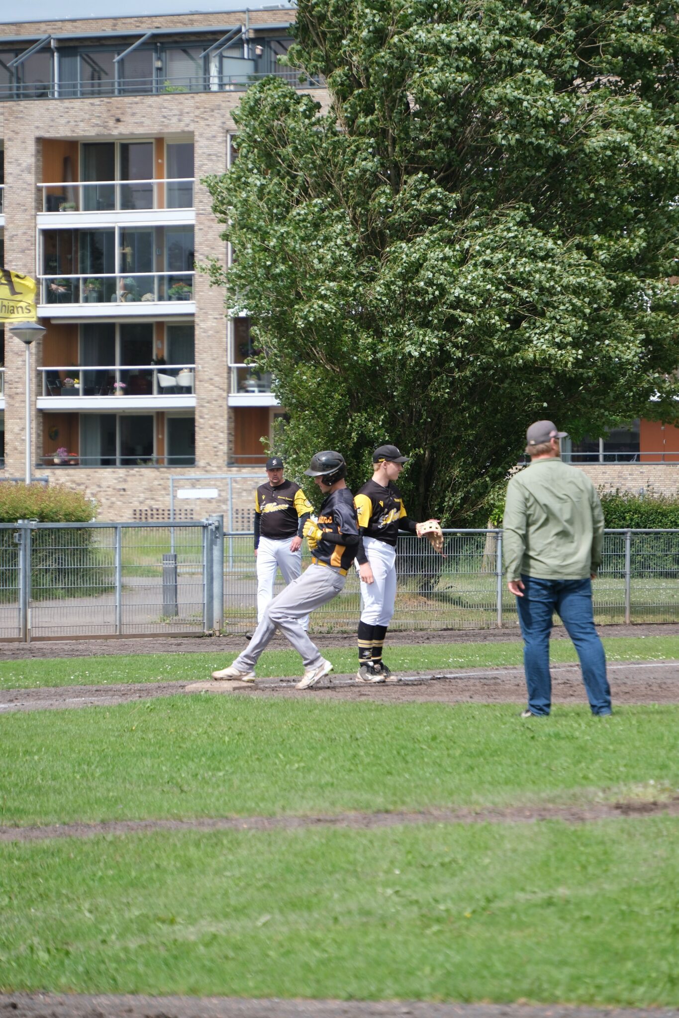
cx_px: 340
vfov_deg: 8.5
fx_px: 6847
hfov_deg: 5.7
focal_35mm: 242
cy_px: 509
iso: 400
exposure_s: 1/480
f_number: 5.6
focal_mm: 161
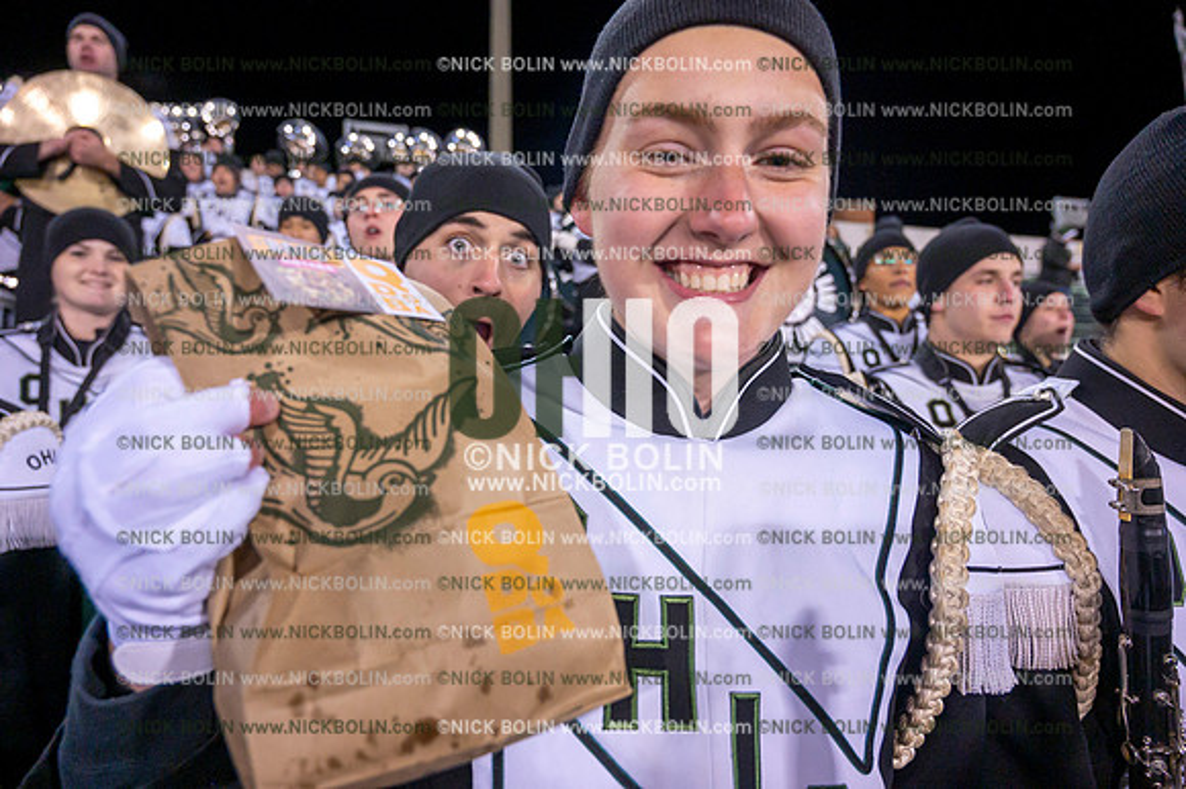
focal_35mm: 24
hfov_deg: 73.8
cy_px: 394
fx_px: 790
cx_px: 593
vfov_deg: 53.1
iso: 5000
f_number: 4.5
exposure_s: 1/640
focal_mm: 24
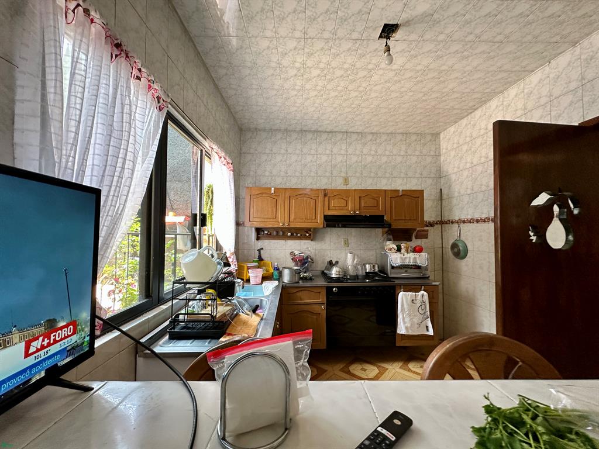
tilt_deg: +6.9
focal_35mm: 14
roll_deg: -0.4
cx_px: 300
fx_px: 242
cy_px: 224
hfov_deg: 102.1
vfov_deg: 85.7
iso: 160
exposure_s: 1/60
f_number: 2.2
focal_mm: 2.22
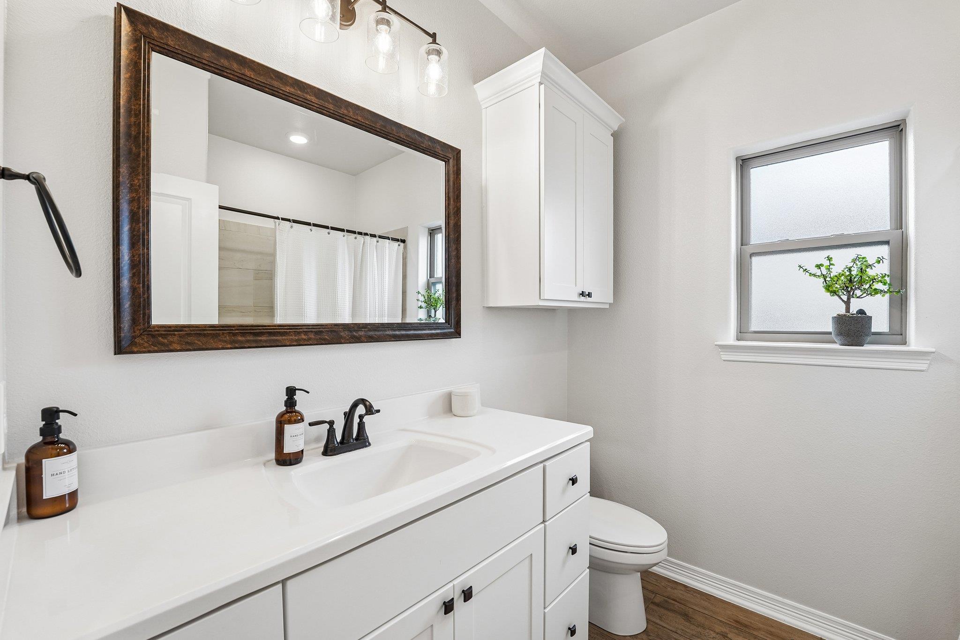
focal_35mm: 14
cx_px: 480
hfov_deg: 104.3
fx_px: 373
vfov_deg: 81.2
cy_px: 320
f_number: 8
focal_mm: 14
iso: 400
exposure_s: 1/80
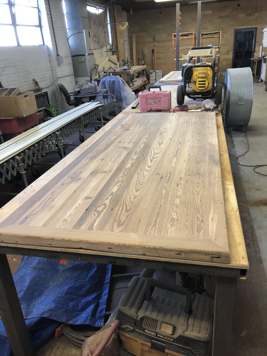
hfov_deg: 48.2
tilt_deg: -23.4
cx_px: 134
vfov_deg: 61.7
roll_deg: +3.9
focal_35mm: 29
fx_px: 298
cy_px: 178
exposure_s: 1/30
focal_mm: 3.99
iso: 40
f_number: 1.8
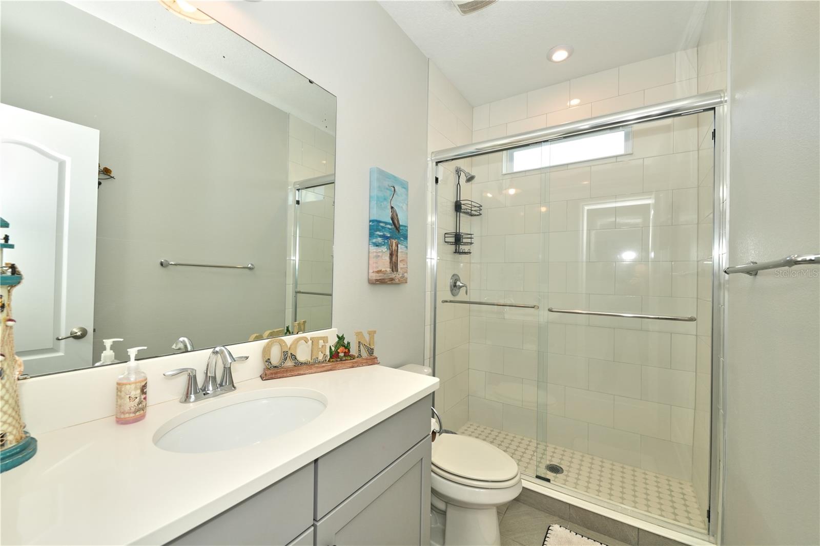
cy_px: 273
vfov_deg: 81.2
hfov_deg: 104.3
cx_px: 410
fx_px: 319
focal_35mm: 14
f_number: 5.6
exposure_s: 1/200
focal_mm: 14
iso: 400
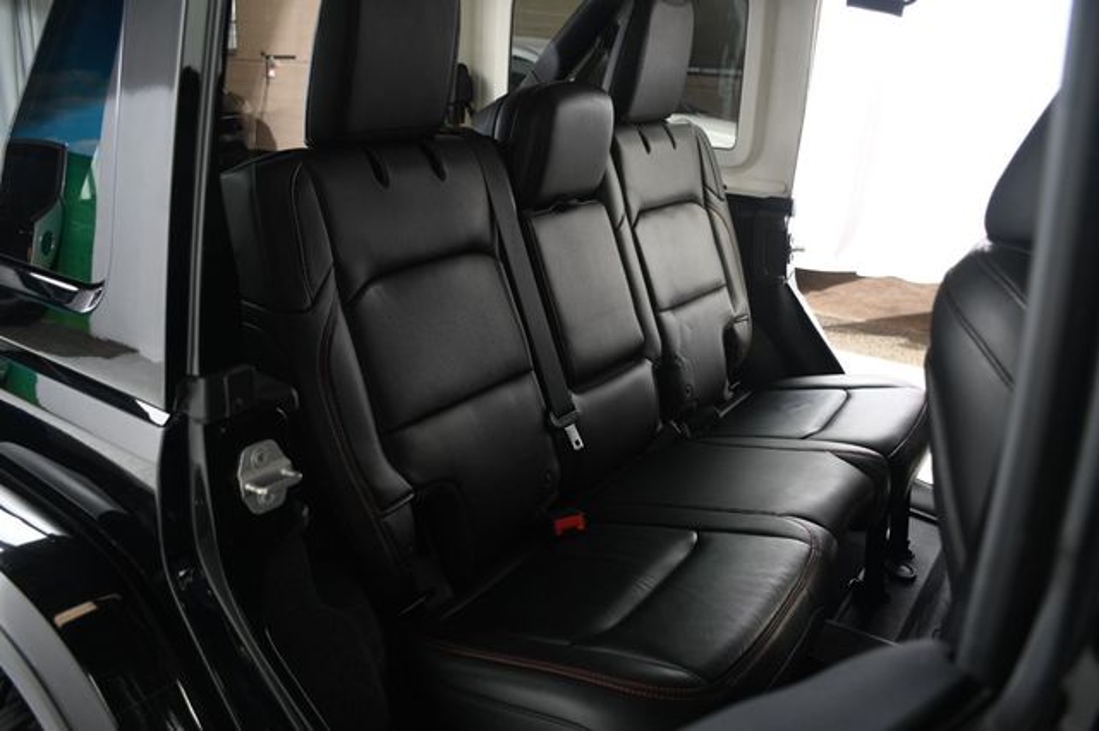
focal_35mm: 30
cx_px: 550
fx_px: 915
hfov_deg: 62.0
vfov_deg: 43.6
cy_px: 366
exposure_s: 1/160
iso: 100
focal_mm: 20
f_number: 3.5
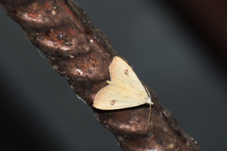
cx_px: 114
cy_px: 76
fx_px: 1324
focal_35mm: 210
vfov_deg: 6.5
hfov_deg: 9.8
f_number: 5.6
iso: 320
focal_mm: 140
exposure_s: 1/60
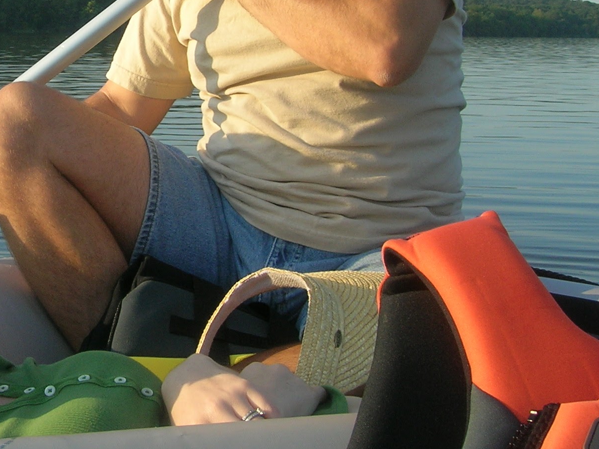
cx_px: 52
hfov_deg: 25.8
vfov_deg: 20.0
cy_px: 99
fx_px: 1263
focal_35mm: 73
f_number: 4.9
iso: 50
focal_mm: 5.7
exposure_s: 1/190
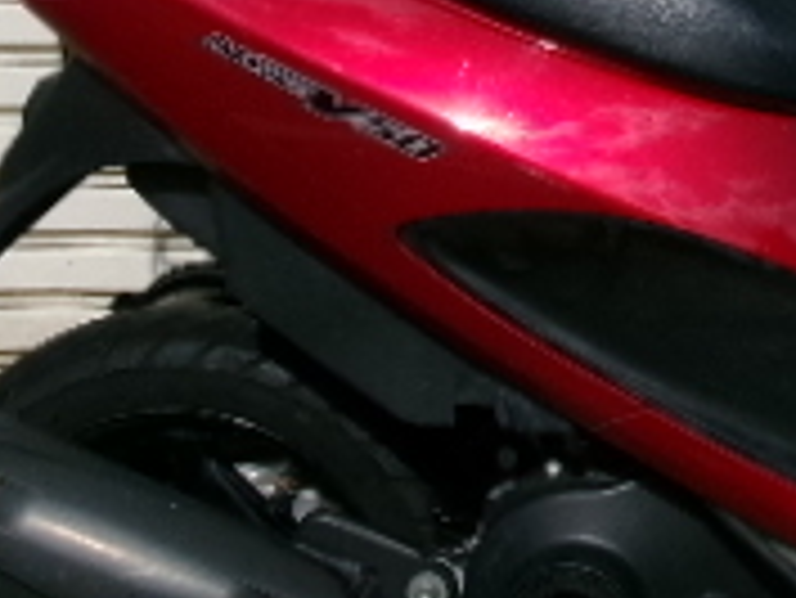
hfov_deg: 18.4
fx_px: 2324
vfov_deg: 14.3
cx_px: 949
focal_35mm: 101
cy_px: -85
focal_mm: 5.1
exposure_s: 1/180
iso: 100
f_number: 10.8
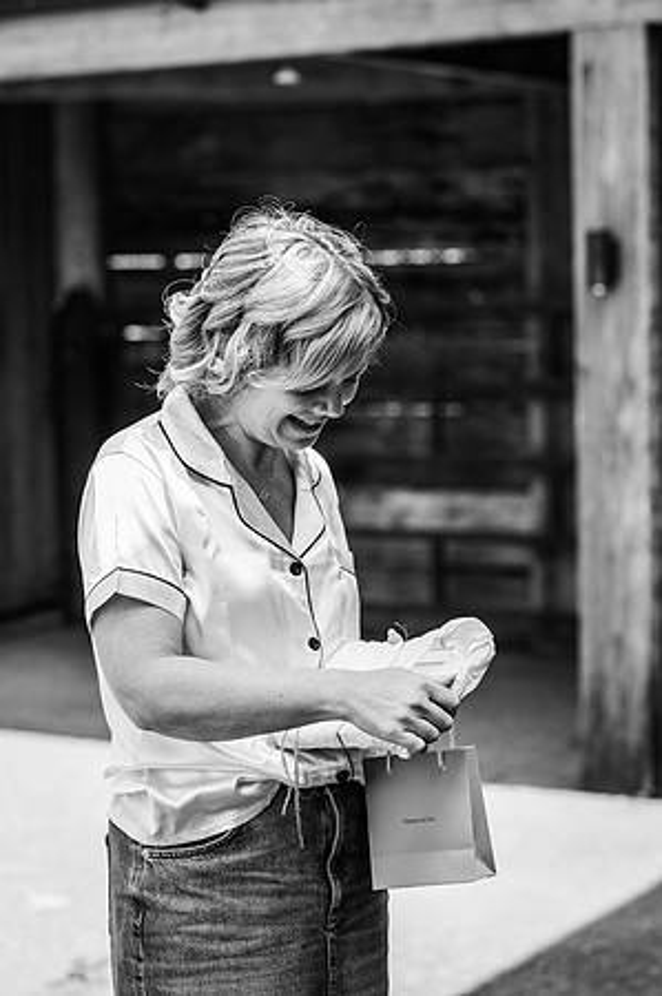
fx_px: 2350
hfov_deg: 16.0
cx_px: 331
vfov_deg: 23.9
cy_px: 498
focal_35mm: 85
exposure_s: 1/800
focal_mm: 85
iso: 100
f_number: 3.5
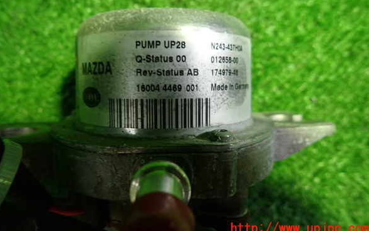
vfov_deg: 45.8
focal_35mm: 27
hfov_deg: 68.4
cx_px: 184
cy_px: 95
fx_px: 271
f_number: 2
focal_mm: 4.5
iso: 250
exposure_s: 1/30
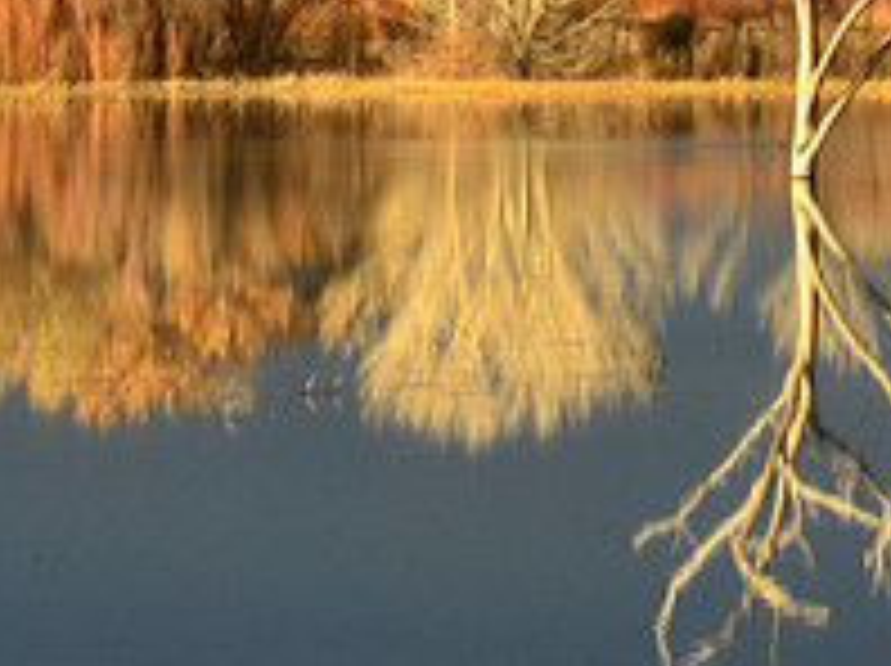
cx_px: 108
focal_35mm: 656
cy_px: 110
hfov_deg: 3.0
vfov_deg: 2.3
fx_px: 16875
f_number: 11
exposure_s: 1/125
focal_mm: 155
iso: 160
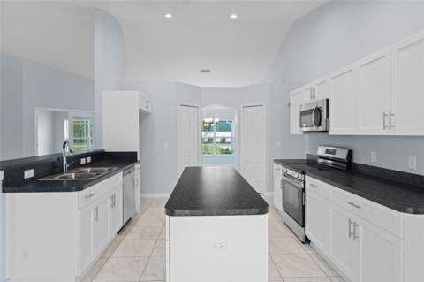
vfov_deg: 63.1
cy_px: 141
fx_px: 229
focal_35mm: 20
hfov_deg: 85.5
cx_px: 212
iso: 640
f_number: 8
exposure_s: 1/2
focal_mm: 13
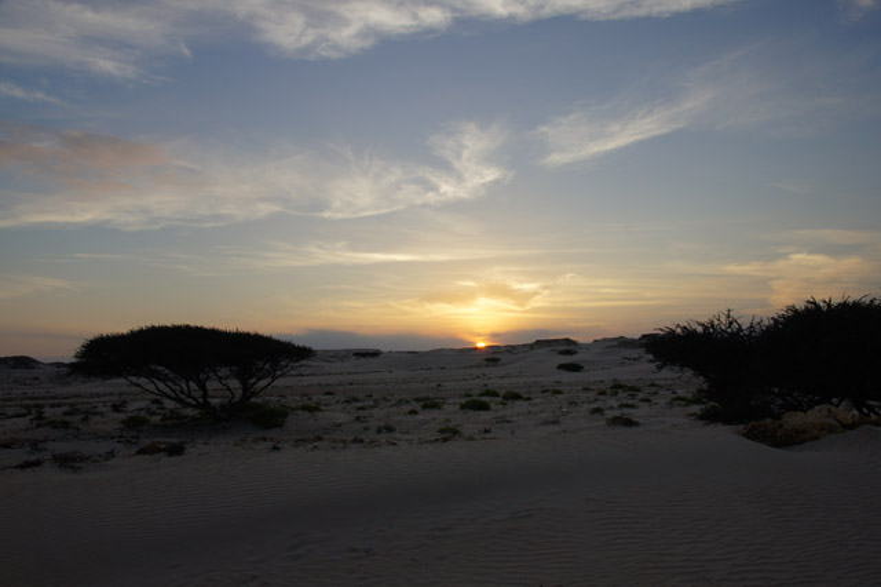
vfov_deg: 43.6
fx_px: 734
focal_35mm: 30
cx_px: 440
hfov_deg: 62.0
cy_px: 294
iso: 200
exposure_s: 1/80
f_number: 11
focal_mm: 20
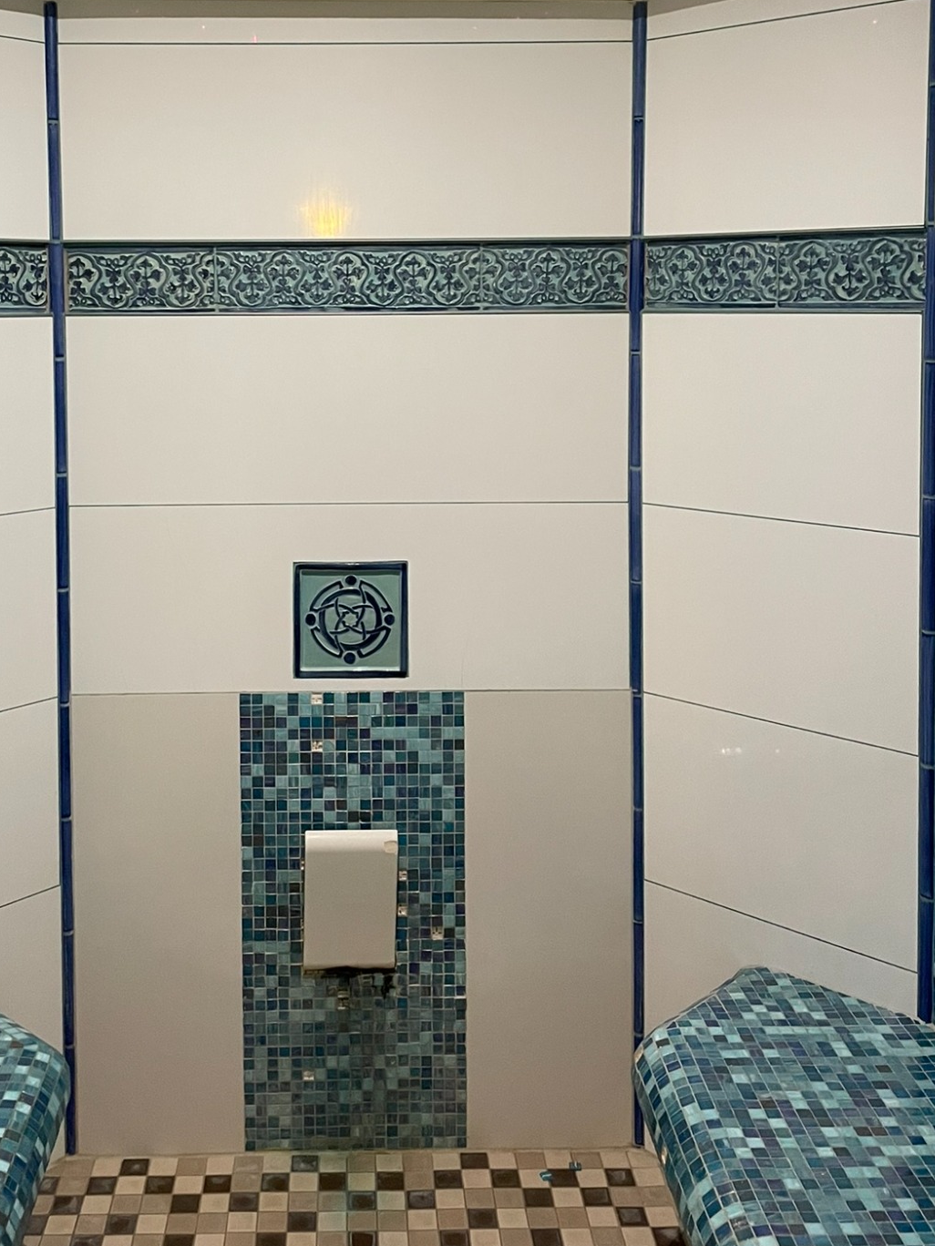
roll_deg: +0.8
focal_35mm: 38
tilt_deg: -4.0
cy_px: 378
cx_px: 350
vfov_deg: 47.8
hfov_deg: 37.5
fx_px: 1369
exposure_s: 1/50
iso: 400
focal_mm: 4.2
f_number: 1.6
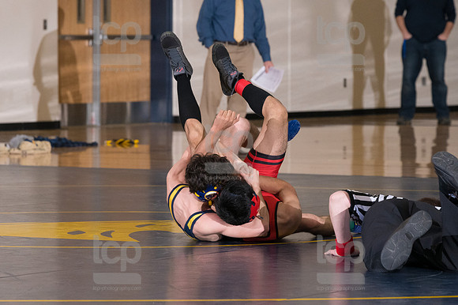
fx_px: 3140
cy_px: 152
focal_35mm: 247
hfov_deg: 8.3
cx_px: 229
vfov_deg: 5.6
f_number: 5.6
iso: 2000
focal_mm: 165
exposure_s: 1/250
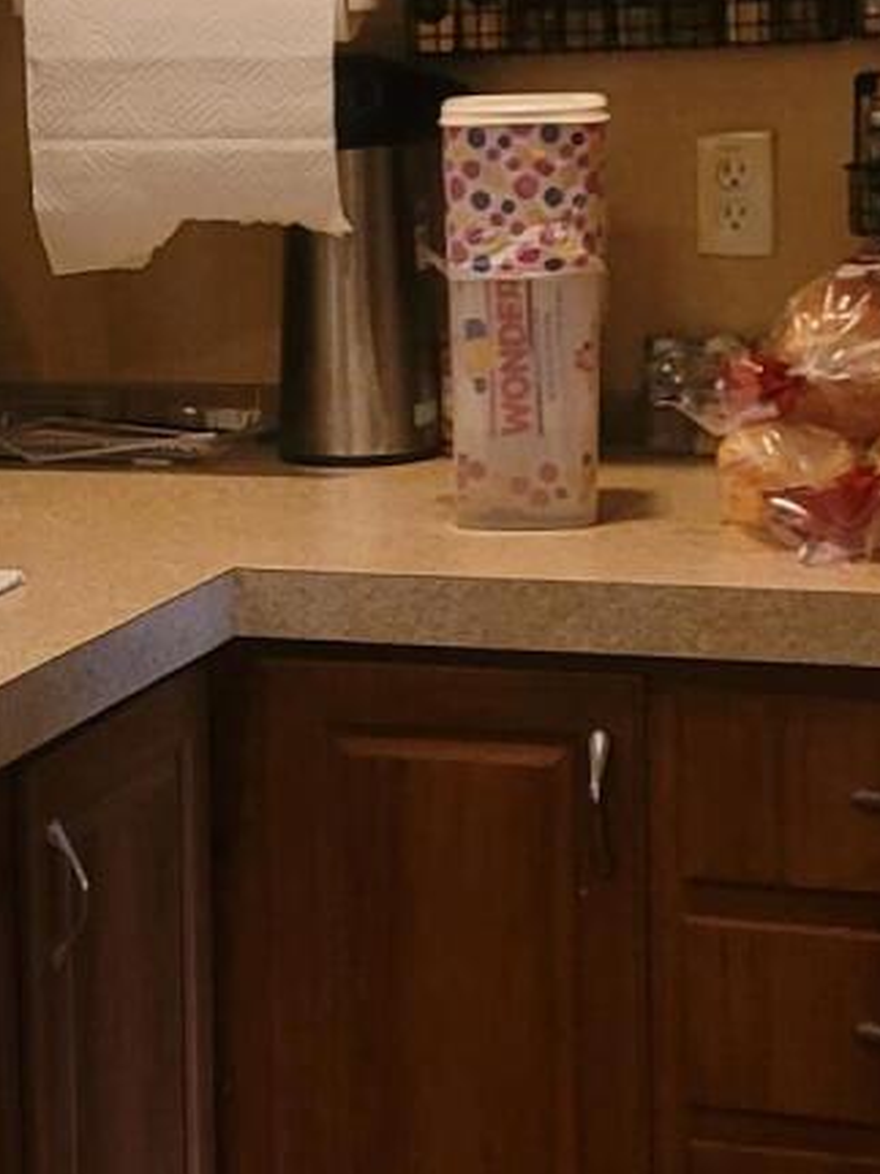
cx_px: -202
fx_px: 3934
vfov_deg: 17.0
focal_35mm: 116
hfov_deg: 12.4
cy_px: 520
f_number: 1.8
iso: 500
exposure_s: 1/40
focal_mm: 7
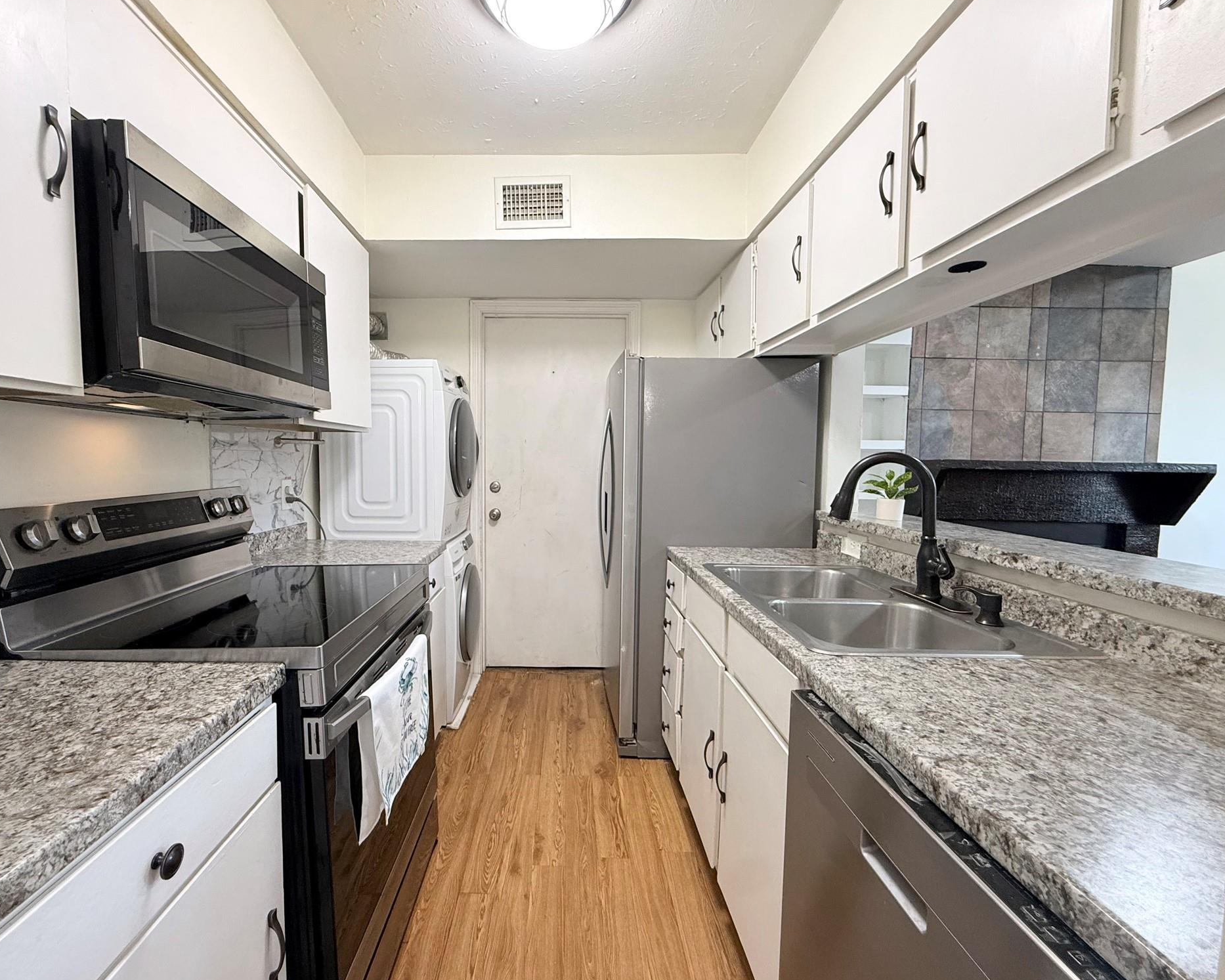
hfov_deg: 96.5
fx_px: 544
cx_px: 558
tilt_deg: -3.8
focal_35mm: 15
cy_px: 494
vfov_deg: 84.0
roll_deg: -0.8
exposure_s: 1/60
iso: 200
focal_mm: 2.22
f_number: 2.2
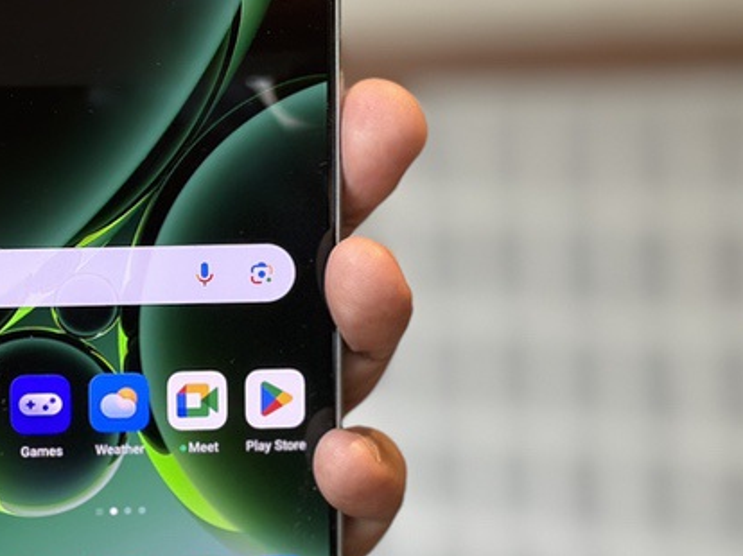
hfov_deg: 16.9
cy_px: 269
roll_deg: +3.4
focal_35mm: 116
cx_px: 228
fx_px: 2488
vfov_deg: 12.8
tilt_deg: -5.9
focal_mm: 6.86
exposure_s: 1/100
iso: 125
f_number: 1.78
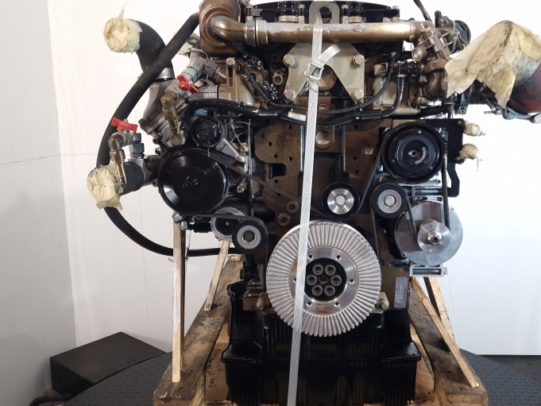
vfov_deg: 51.4
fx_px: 422
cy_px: 198
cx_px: 315
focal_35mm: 27
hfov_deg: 64.9
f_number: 1.8
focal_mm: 6.4
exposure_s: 1/50
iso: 100
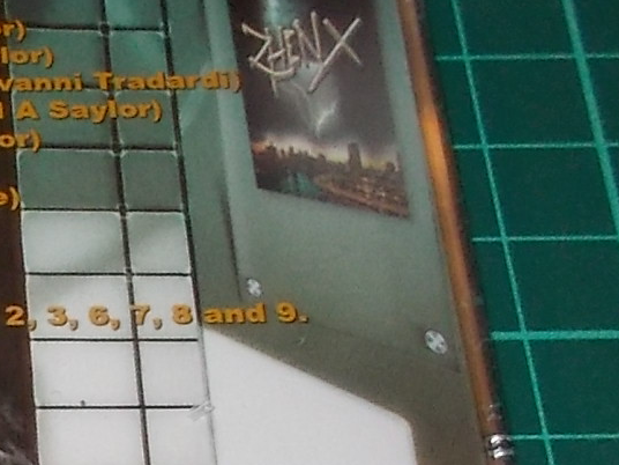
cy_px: 687
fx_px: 2199
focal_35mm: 123
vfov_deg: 11.6
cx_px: -343
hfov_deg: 14.8
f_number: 3.3
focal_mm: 4.1
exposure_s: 1/30
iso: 200
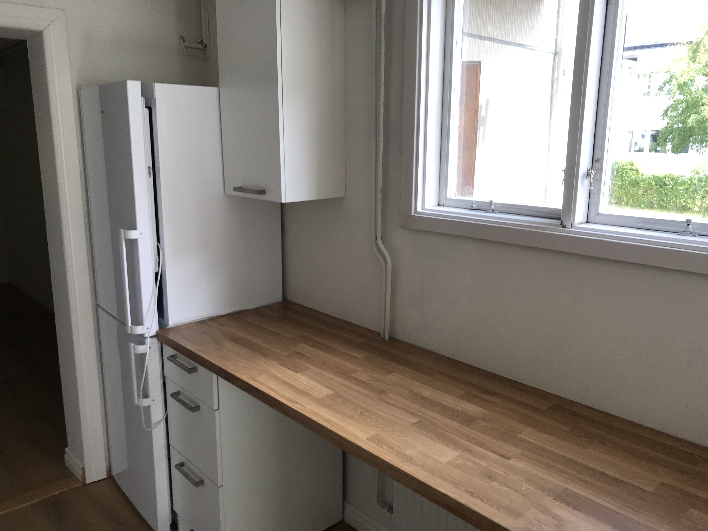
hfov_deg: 63.4
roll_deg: +0.0
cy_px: 266
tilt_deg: -11.5
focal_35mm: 28
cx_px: 354
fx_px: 573
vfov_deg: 49.7
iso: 20
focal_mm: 3.99
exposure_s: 1/100
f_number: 1.8
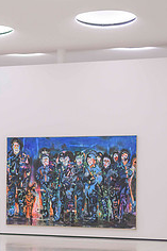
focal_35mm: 123
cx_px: -122
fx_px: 857
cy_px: 170
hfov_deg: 10.5
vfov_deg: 16.6
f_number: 1.8
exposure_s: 1/320
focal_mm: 50
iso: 64
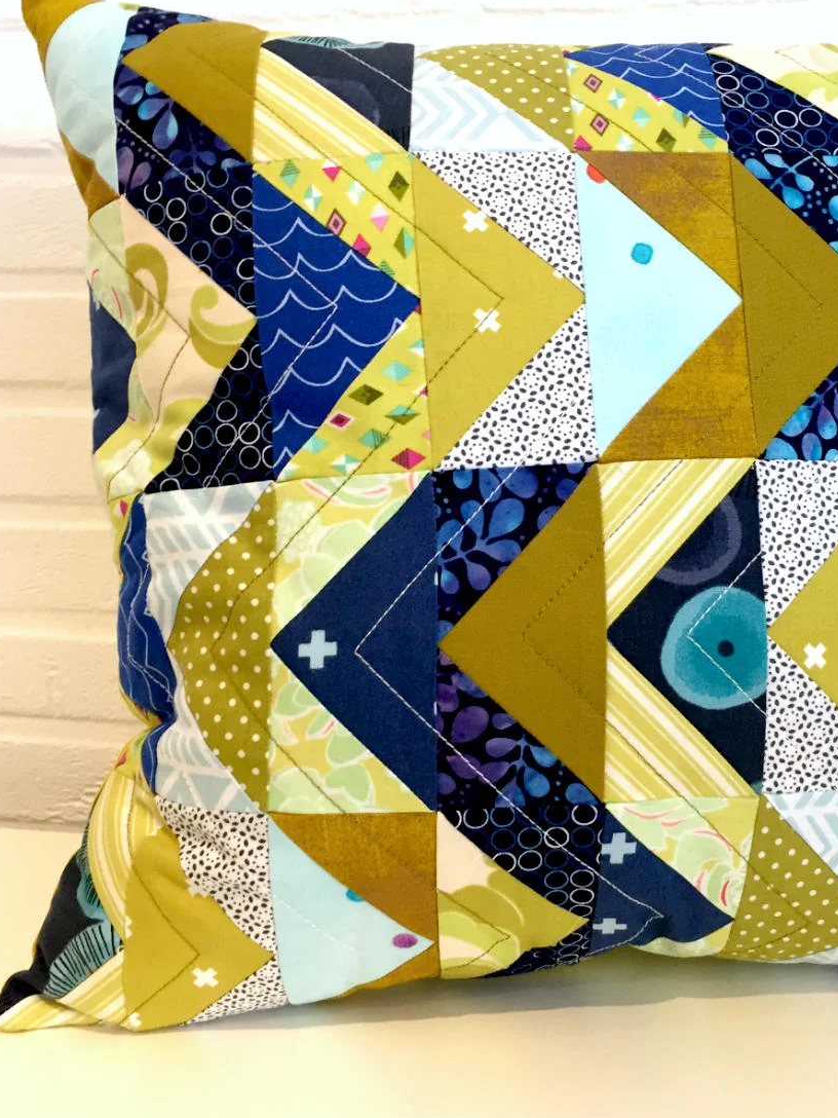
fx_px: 1291
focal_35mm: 40
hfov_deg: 35.7
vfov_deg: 46.8
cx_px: 549
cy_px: 519
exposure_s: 1/33
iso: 125
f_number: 2.2
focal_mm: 4.2
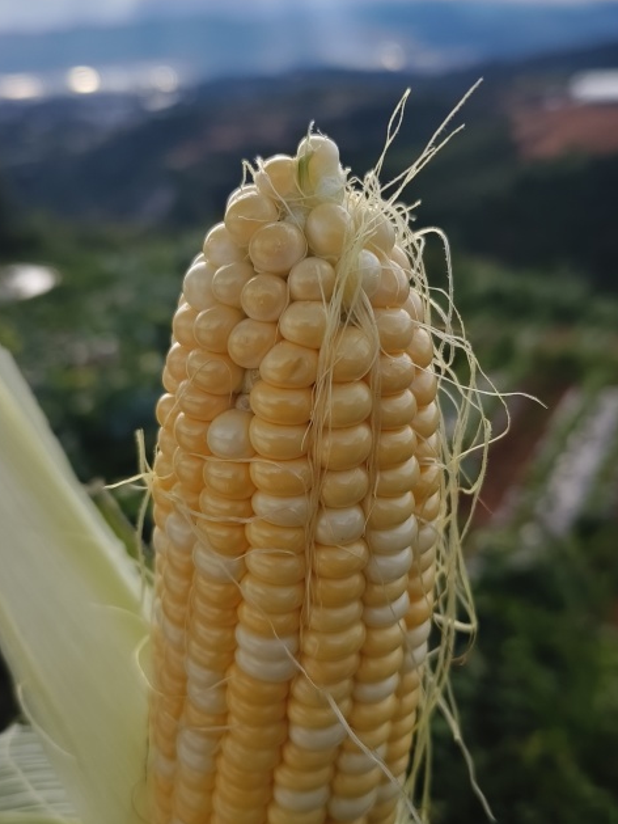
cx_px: 357
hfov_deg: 36.7
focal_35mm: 39
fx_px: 928
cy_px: 407
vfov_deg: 47.9
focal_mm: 5.5
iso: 72
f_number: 1.75
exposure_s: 1/1247
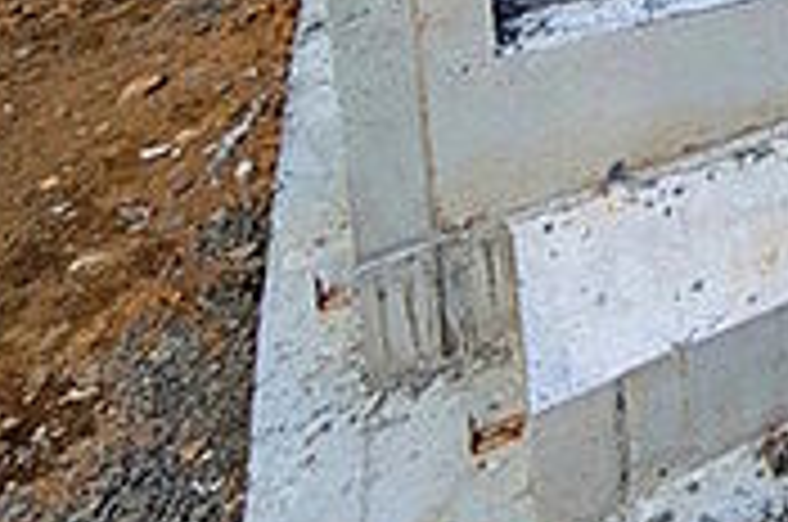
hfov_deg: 28.4
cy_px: -414
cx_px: 1139
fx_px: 1092
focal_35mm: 50
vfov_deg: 19.8
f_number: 2.2
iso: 51
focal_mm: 1.83
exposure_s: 1/1188
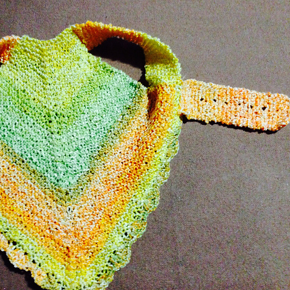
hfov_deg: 41.3
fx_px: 379
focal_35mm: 40
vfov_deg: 41.9
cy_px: 142
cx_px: 94
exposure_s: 1/15
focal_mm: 4.12
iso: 400
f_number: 2.4
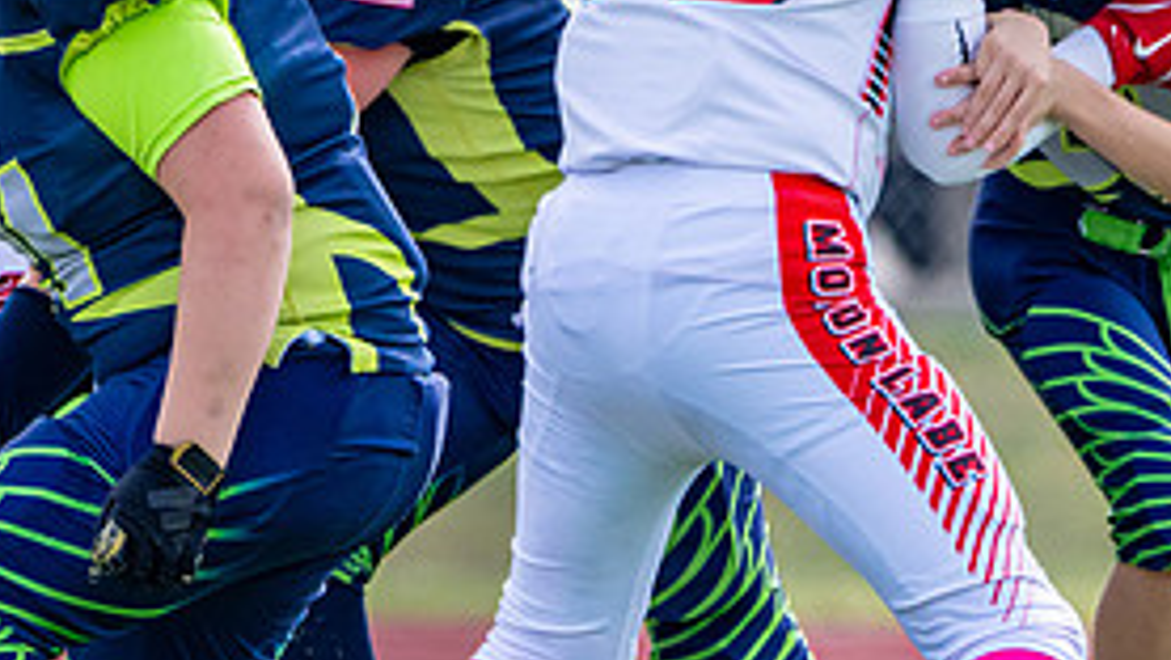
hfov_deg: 1.5
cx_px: -109
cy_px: 65
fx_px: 44011
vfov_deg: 0.9
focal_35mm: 1417
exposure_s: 1/2500
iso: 640
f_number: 5.6
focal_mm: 400
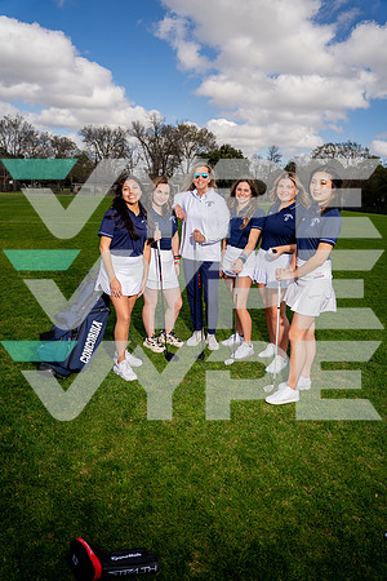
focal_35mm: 26
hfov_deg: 49.6
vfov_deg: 69.4
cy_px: 290
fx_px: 419
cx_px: 194
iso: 100
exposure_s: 1/1000
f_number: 4
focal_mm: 26
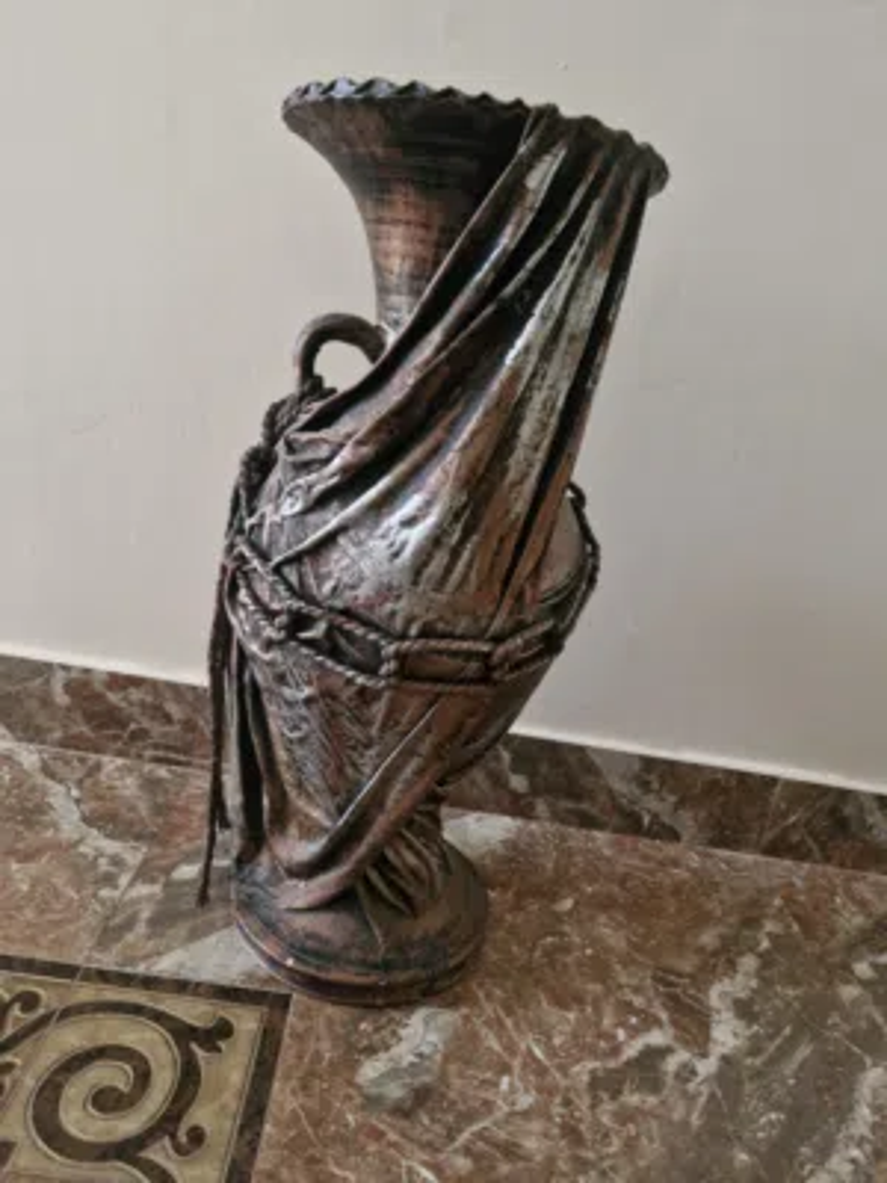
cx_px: 444
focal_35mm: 23
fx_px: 786
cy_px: 592
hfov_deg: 58.9
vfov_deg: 73.9
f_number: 1.8
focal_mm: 5.54
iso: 1000
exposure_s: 1/25
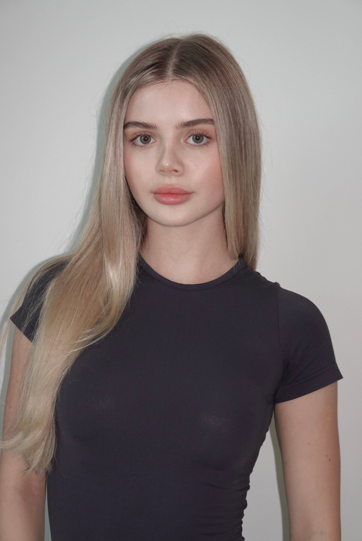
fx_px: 843
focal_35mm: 56
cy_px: 270
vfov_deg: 35.6
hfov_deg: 24.2
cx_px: 181
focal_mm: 20.69
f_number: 4
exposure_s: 1/50
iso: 400
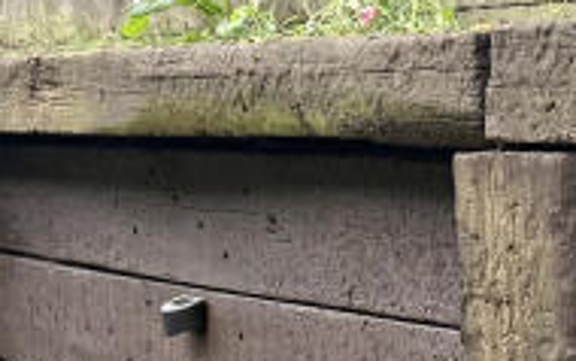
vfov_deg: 9.6
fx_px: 2152
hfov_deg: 12.1
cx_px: -825
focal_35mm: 137
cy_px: 112
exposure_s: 1/484
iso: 100
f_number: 1.78
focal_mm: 6.76
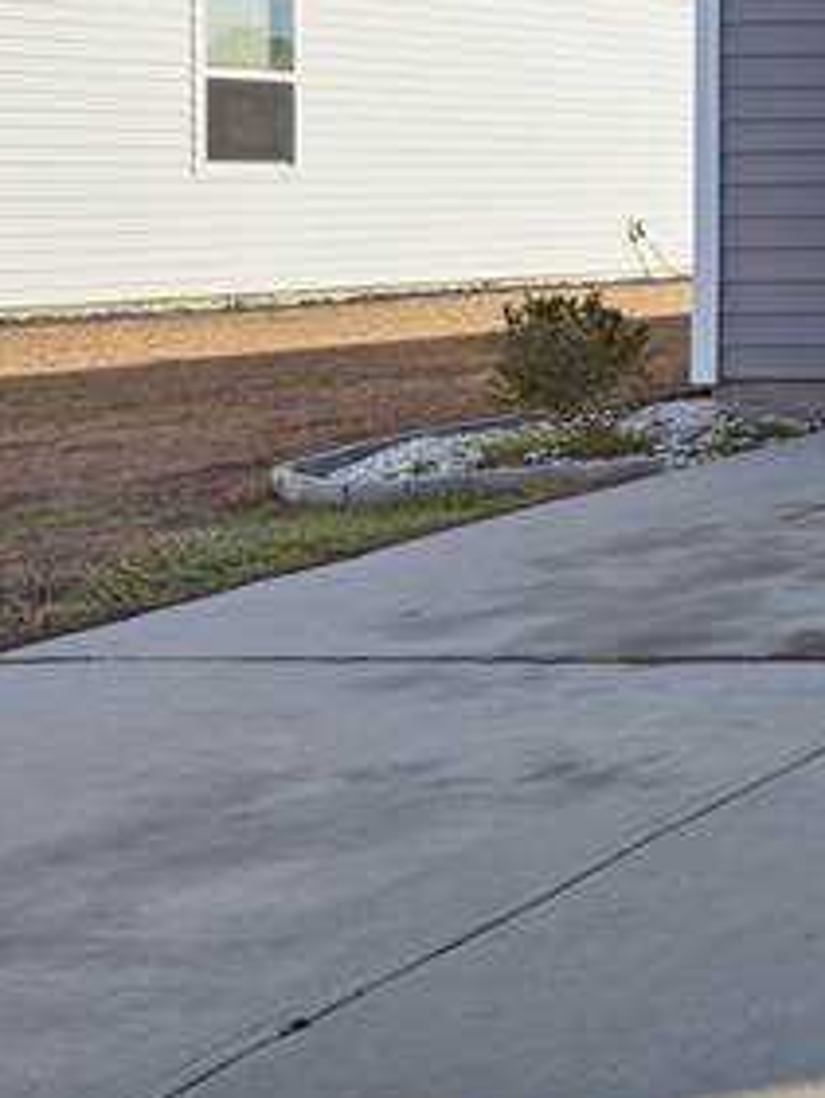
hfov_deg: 12.9
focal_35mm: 70
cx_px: 2213
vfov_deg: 26.9
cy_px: 135
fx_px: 2223
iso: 320
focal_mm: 16
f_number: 9
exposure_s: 1/1600
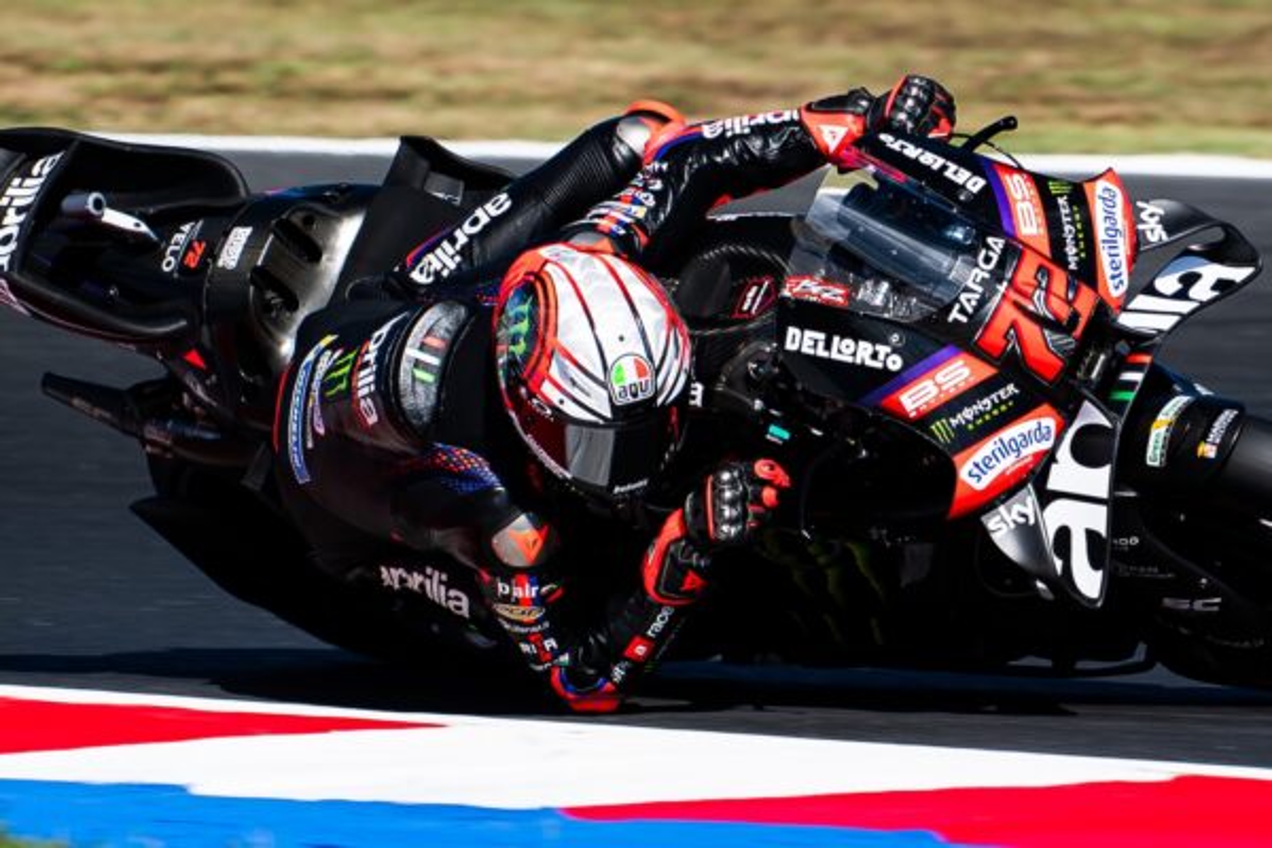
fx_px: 35611
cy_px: 512
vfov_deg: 1.4
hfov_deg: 2.0
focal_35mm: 1008
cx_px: 601
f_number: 5.6
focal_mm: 400
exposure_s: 1/800
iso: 100
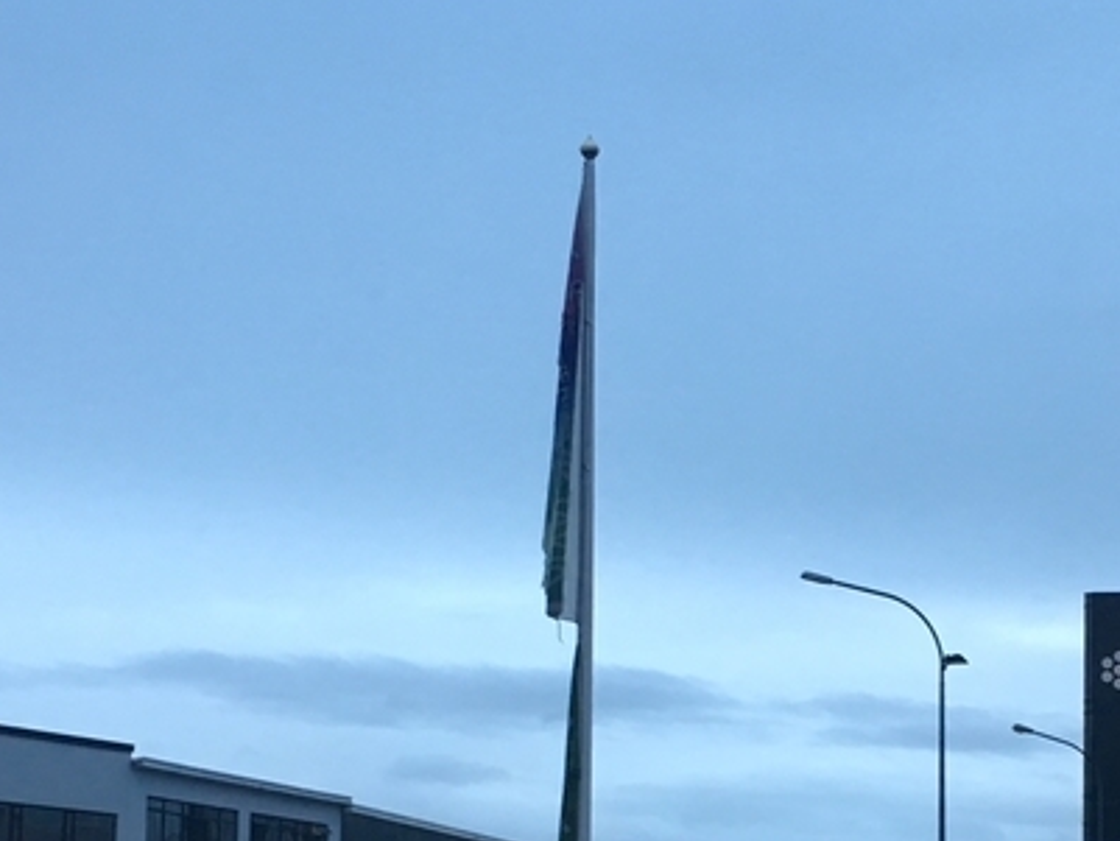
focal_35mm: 74
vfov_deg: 19.4
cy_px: 830
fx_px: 2395
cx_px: 885
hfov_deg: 25.9
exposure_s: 1/33
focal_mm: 4.15
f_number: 2.2
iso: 125
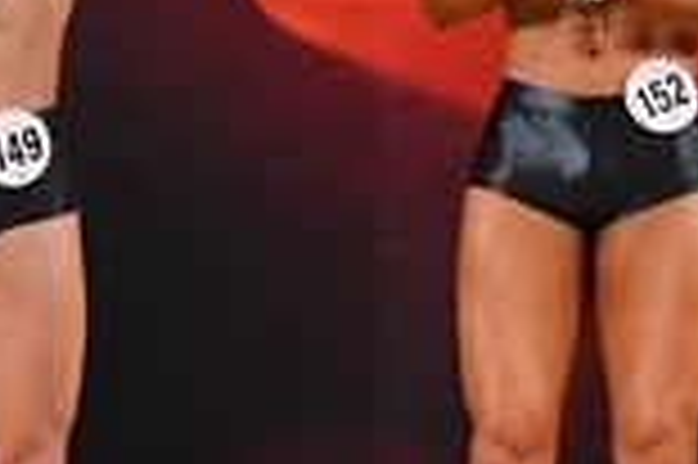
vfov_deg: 1.8
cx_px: -7
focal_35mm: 752
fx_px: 14565
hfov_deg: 2.7
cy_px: 23
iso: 3200
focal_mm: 100
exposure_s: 1/400
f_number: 5.6
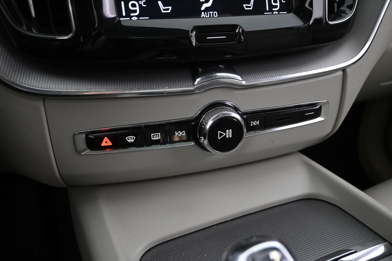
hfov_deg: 63.2
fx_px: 318
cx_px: 196
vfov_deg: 44.6
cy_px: 130
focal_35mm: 29
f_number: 3.8
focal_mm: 19.5
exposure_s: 1/25
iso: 2500
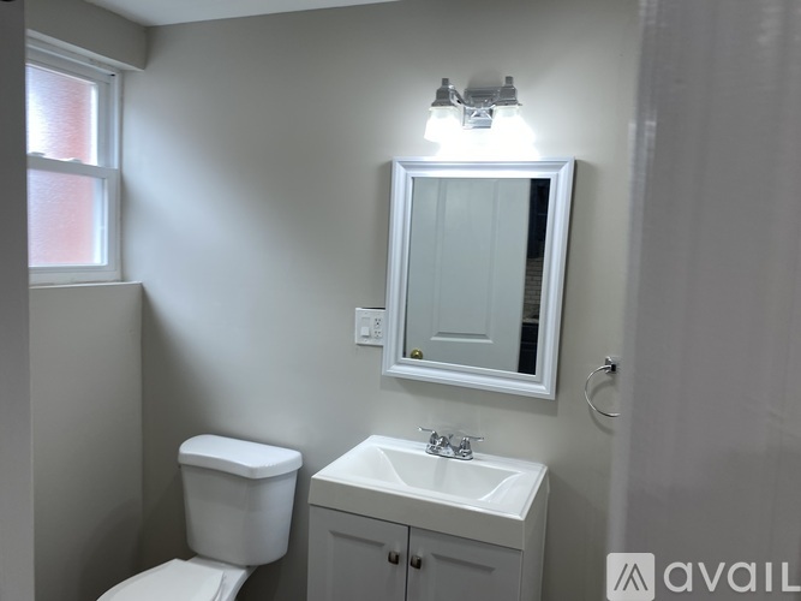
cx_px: 400
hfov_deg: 67.3
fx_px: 602
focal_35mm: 26
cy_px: 300
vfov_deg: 53.0
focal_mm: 4.25
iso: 50
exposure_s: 1/120
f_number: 1.8
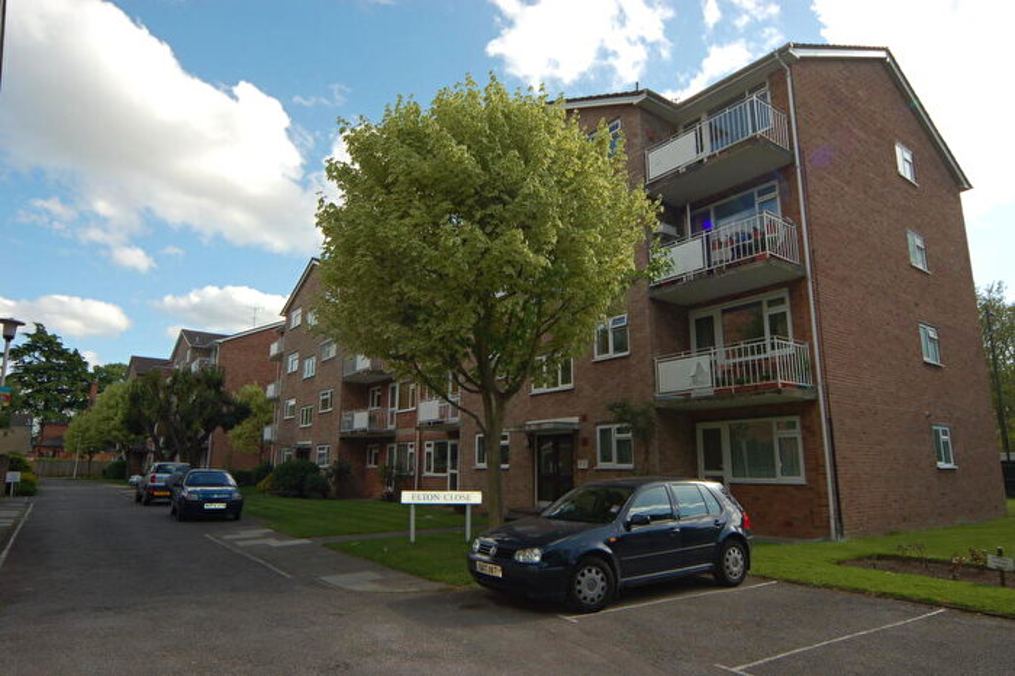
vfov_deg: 56.1
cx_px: 508
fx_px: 634
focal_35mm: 22
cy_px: 338
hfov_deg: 77.3
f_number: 8
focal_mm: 15
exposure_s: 1/200
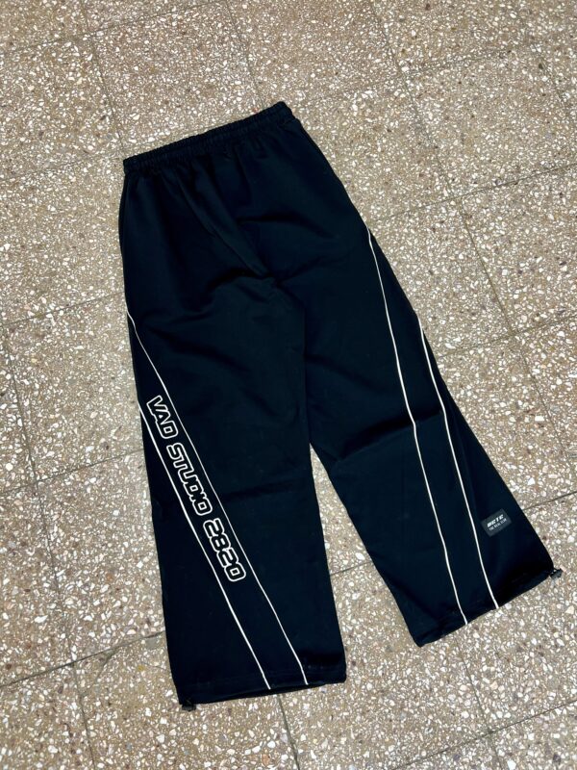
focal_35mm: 26
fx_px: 578
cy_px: 385
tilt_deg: -74.7
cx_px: 288
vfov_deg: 67.3
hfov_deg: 53.1
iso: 160
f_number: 1.5
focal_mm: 5.7
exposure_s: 1/60
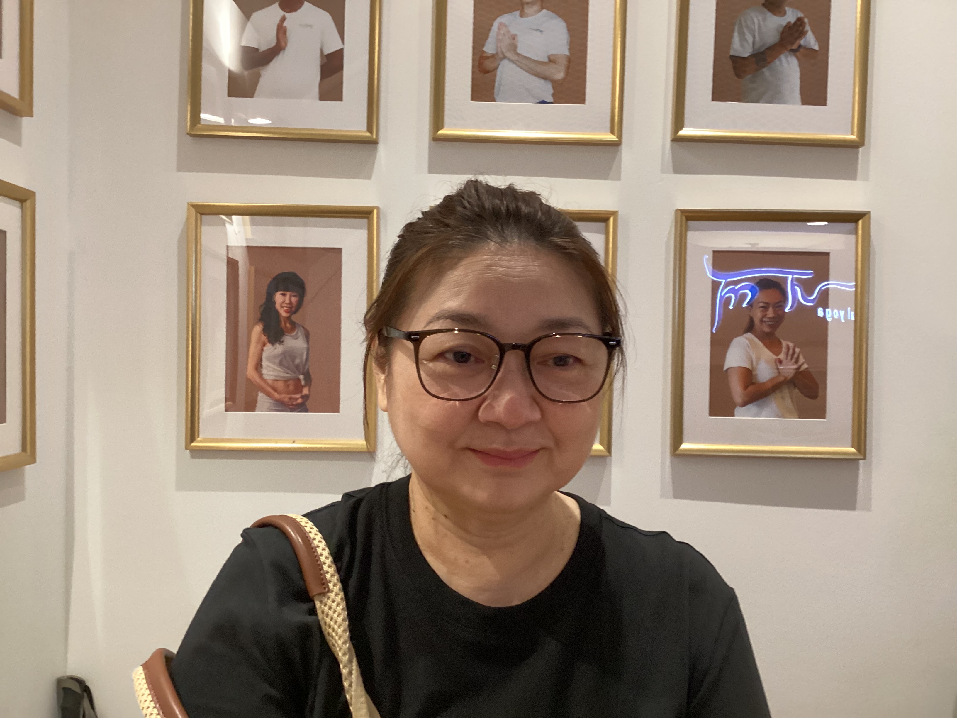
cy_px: 359
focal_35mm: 31
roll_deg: -0.6
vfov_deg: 45.4
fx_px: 857
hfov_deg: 58.4
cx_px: 478
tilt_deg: -0.5
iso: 320
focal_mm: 3.3
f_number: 2.4
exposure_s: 1/30
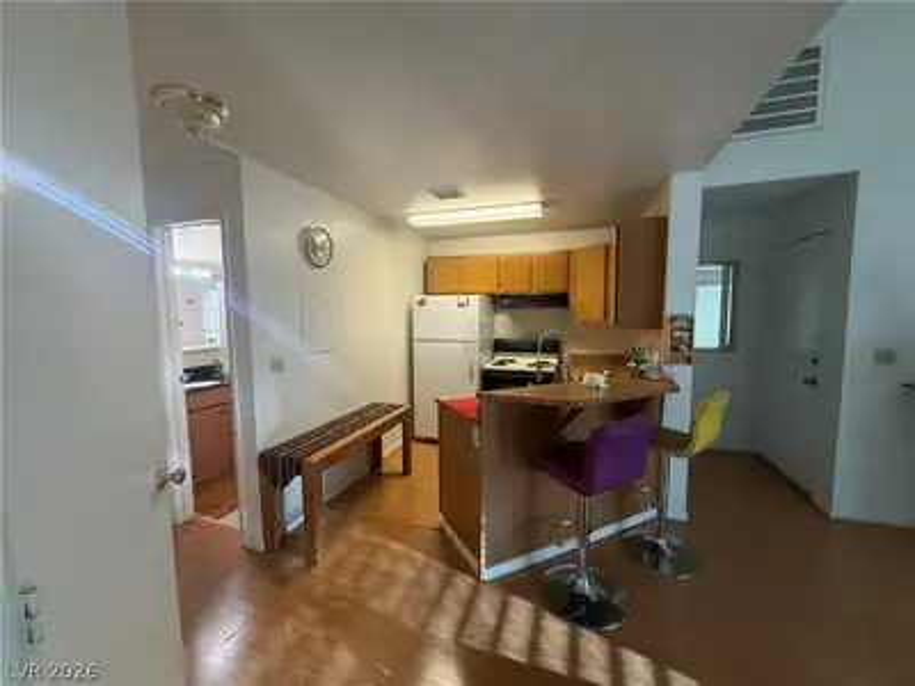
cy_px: 343
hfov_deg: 102.1
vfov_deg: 85.7
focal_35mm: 14
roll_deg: +0.5
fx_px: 370
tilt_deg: -4.3
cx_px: 458
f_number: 2.2
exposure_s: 1/120
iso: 400
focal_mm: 2.22
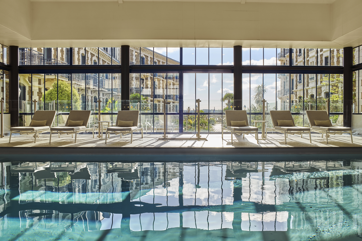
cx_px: 181
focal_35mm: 35
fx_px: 352
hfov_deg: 54.4
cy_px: 120
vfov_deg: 37.9
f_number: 14
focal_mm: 35
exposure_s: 1/125
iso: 100
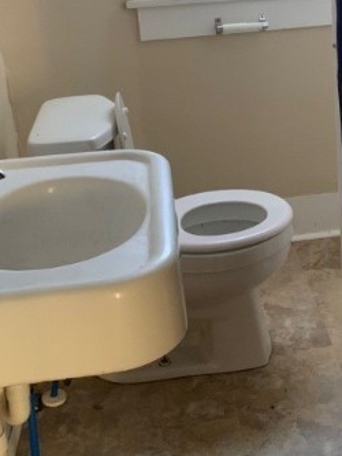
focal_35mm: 60
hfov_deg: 23.8
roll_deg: +2.9
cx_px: 302
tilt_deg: -17.1
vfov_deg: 31.5
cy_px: 107
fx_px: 790
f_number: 1.8
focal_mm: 4.25
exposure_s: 1/30
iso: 500
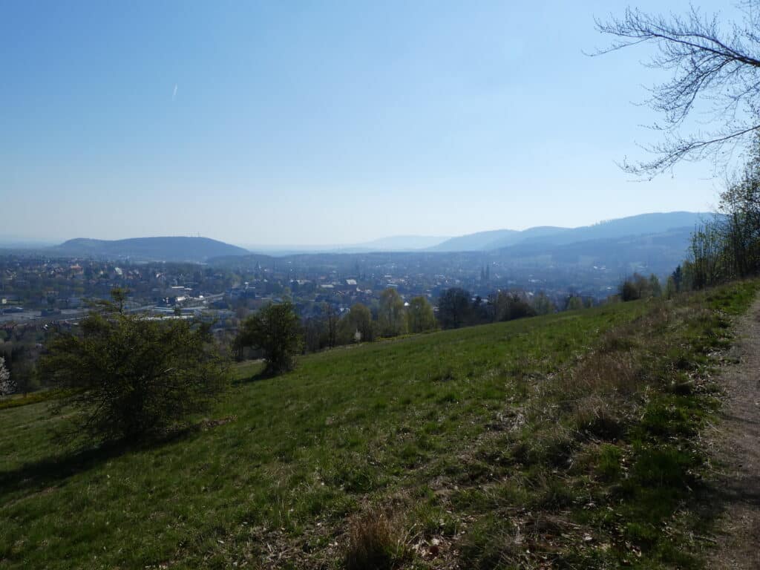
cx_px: 380
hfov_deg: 71.6
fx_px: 527
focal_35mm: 24
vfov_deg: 56.8
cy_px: 285
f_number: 4.5
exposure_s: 1/1000
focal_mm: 4.3
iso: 80
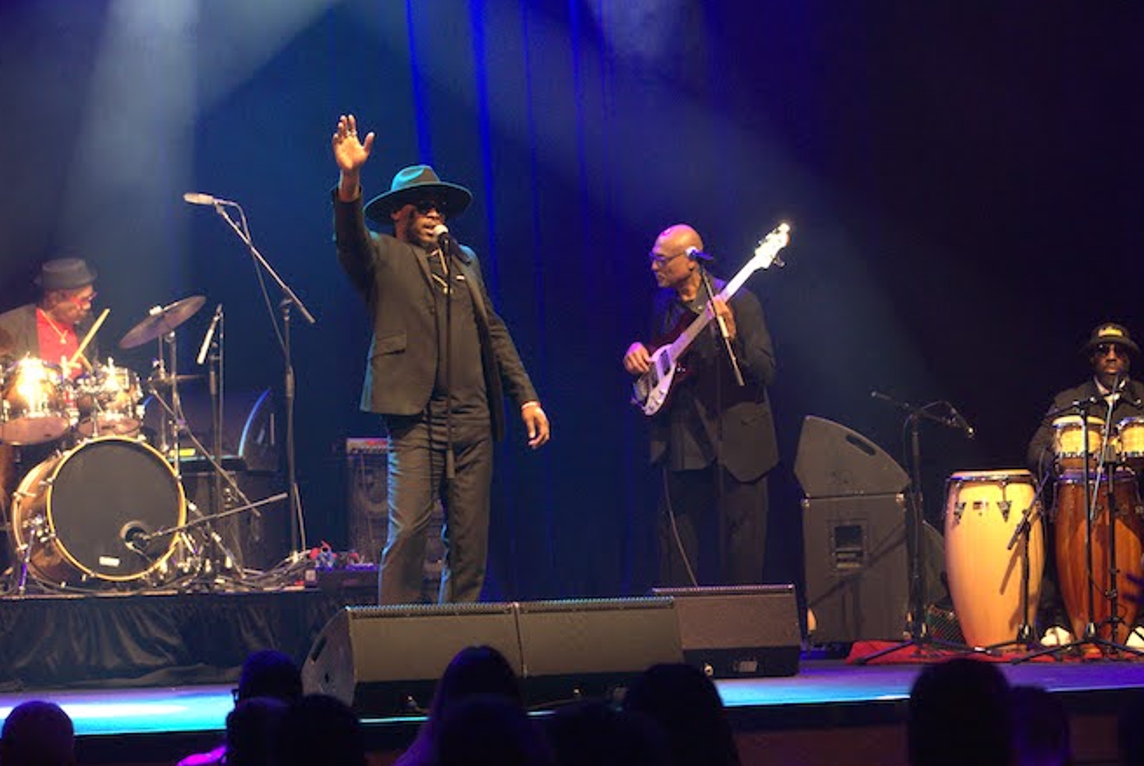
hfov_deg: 16.0
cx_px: 462
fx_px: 4072
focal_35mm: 128
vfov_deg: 10.7
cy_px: 527
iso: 1000
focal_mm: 70
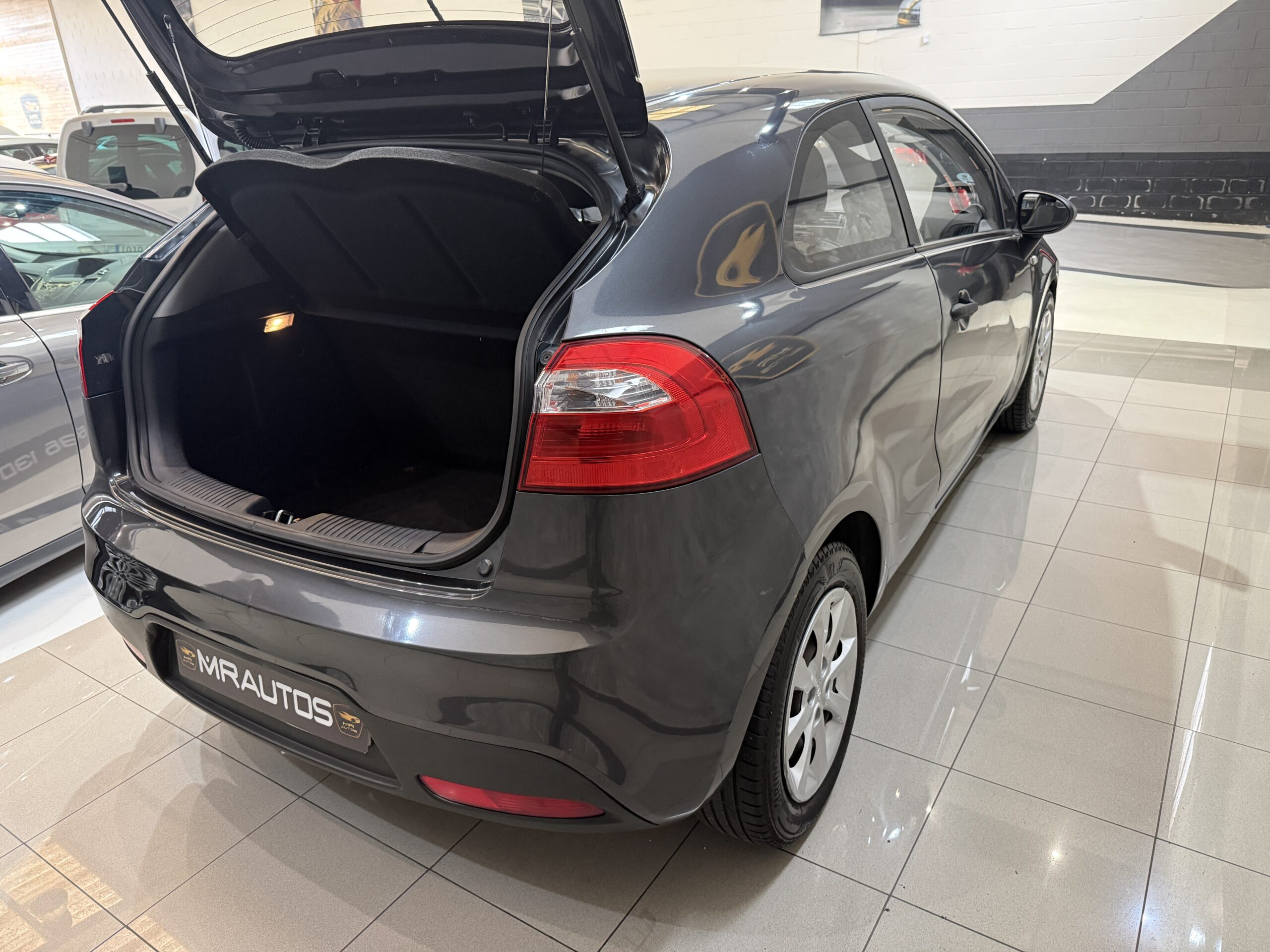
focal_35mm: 24
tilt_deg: -22.7
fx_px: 881
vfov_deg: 56.8
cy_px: 476
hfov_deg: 71.6
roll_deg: +3.0
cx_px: 635
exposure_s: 1/50
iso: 400
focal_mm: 6.76
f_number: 1.78
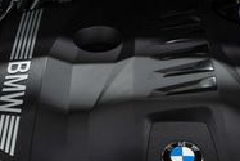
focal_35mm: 96
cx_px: 135
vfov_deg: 14.3
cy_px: 78
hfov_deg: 21.2
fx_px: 640
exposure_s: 1/40
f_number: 3.2
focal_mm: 28
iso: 640
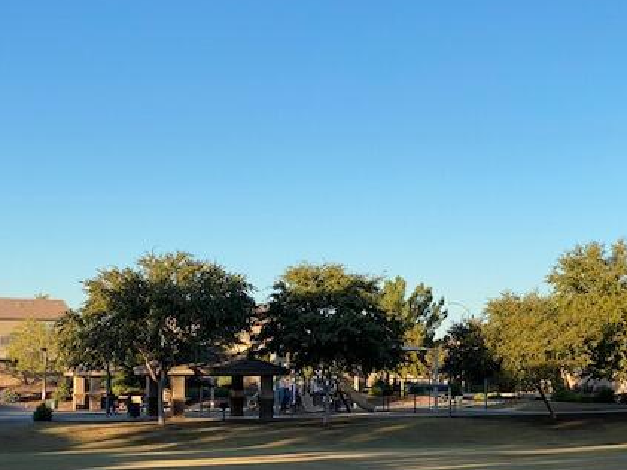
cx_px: 296
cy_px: 299
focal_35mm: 79
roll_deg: -0.9
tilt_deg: +3.7
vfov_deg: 18.6
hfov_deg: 24.7
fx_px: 1431
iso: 20
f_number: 2
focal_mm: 6
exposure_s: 1/826
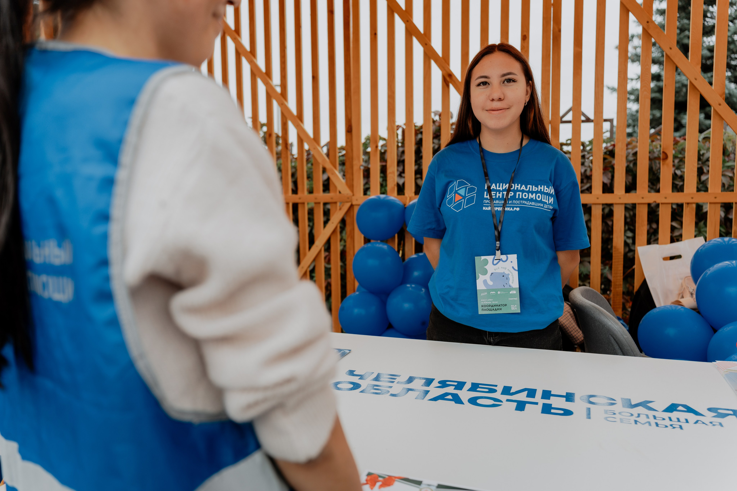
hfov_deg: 65.5
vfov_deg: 46.4
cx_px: 368
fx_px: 573
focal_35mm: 28
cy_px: 246
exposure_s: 1/800
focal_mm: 28
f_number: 3.2
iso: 250
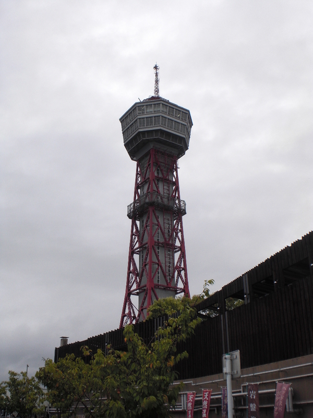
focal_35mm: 38
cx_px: 156
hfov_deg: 37.7
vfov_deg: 49.0
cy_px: 209
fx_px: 458
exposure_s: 1/400
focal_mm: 6.3
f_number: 5.6
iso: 64
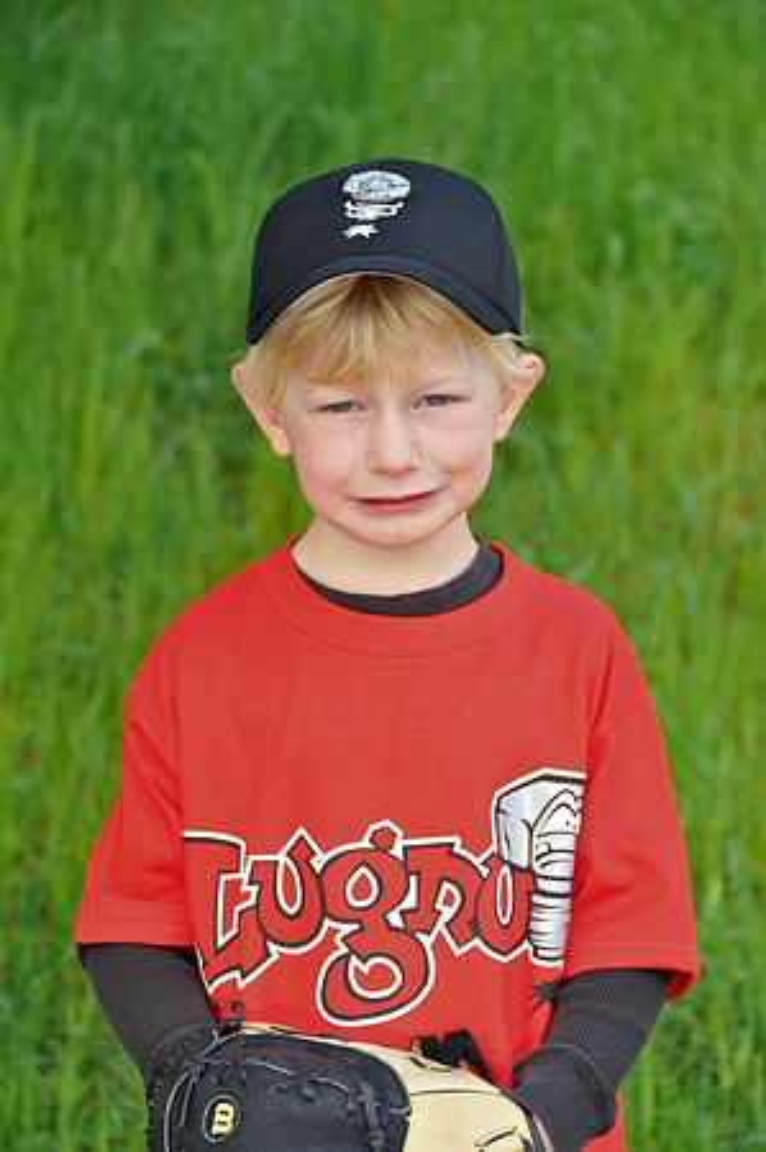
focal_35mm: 123
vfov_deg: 16.7
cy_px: 576
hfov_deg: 11.1
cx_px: 383
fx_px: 3935
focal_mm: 82
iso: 800
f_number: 5.6
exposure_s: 1/250
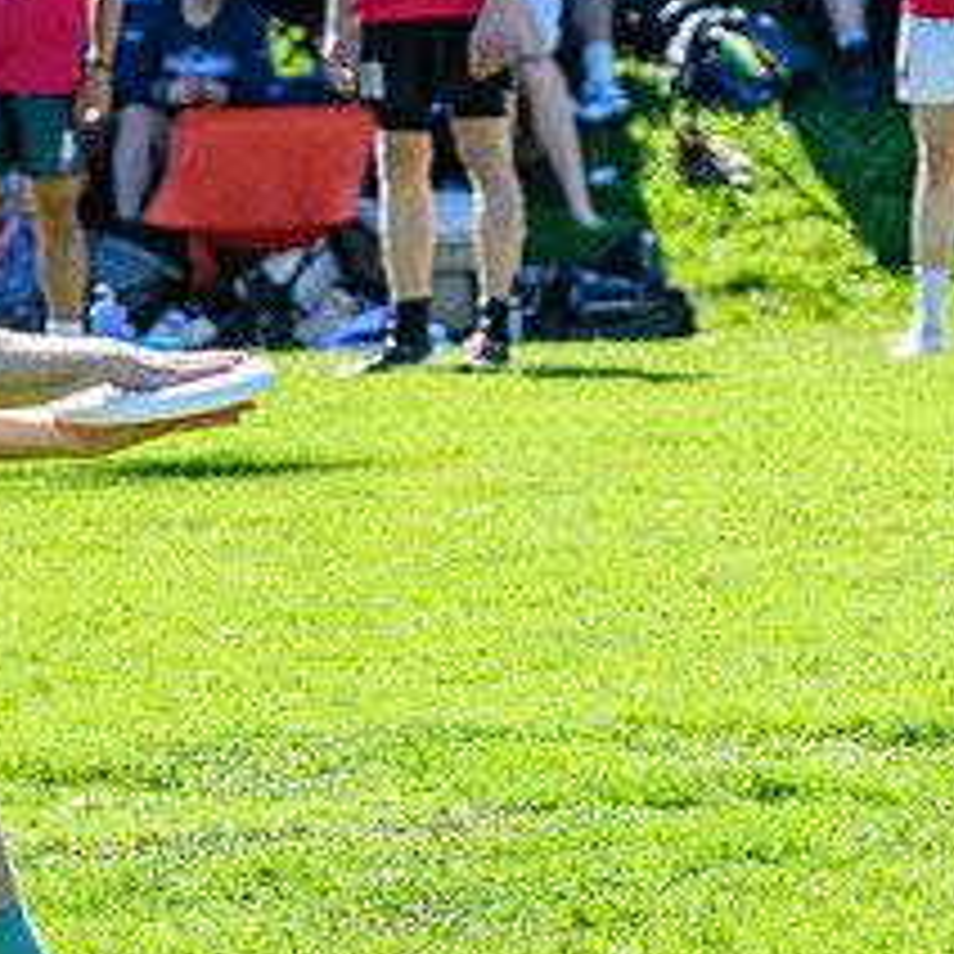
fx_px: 12690
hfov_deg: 4.3
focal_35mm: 407
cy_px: 316
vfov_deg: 4.3
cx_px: -88
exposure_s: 1/1000
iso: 100
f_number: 3.2
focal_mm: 102
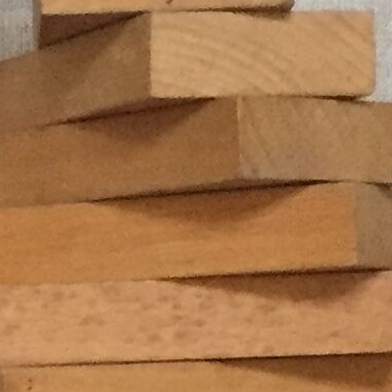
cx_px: -267
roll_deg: -0.6
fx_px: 2793
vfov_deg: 7.9
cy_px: 617
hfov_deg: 7.8
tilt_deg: -8.0
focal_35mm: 218
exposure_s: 1/17
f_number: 2.2
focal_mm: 4.15
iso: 250
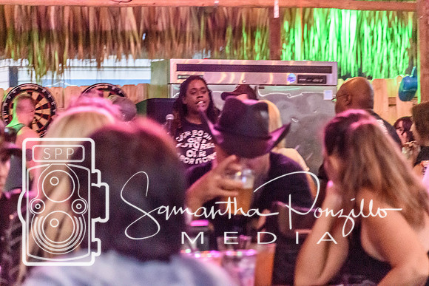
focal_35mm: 138
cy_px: 143
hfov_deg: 14.9
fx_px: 1645
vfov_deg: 9.9
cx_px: 214
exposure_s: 1/50
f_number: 4.8
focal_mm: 92
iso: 12800
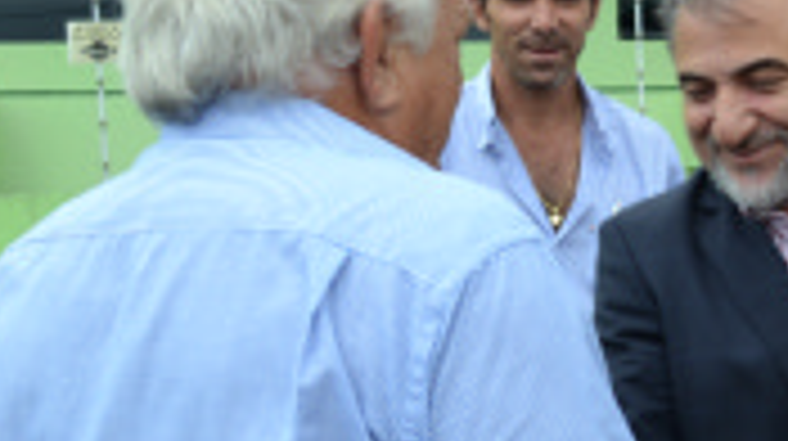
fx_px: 1691
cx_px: 847
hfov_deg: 24.6
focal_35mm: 81
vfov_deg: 14.9
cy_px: 191
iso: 100
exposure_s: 1/160
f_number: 6.3
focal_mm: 18
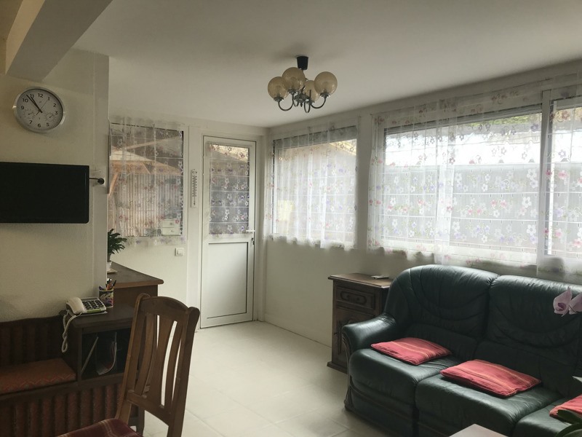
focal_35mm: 28
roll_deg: -0.6
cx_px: 291
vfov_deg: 49.7
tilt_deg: -0.2
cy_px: 218
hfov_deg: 63.4
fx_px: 471
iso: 25
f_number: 1.8
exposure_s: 1/100
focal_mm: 3.99
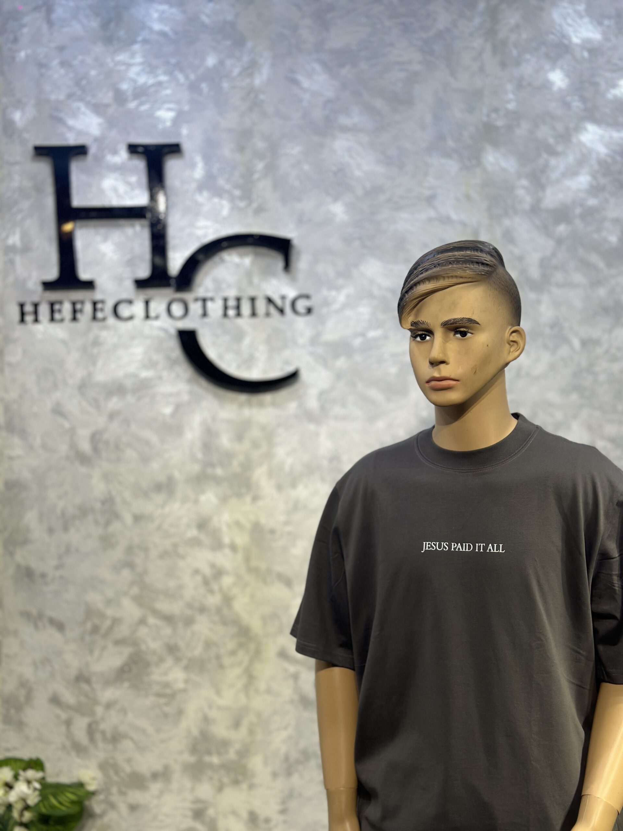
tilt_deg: -0.5
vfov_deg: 39.7
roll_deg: +2.0
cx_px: 312
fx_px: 1152
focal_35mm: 48
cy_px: 416
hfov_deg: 30.3
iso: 64
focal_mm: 6.86
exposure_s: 1/100
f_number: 1.78
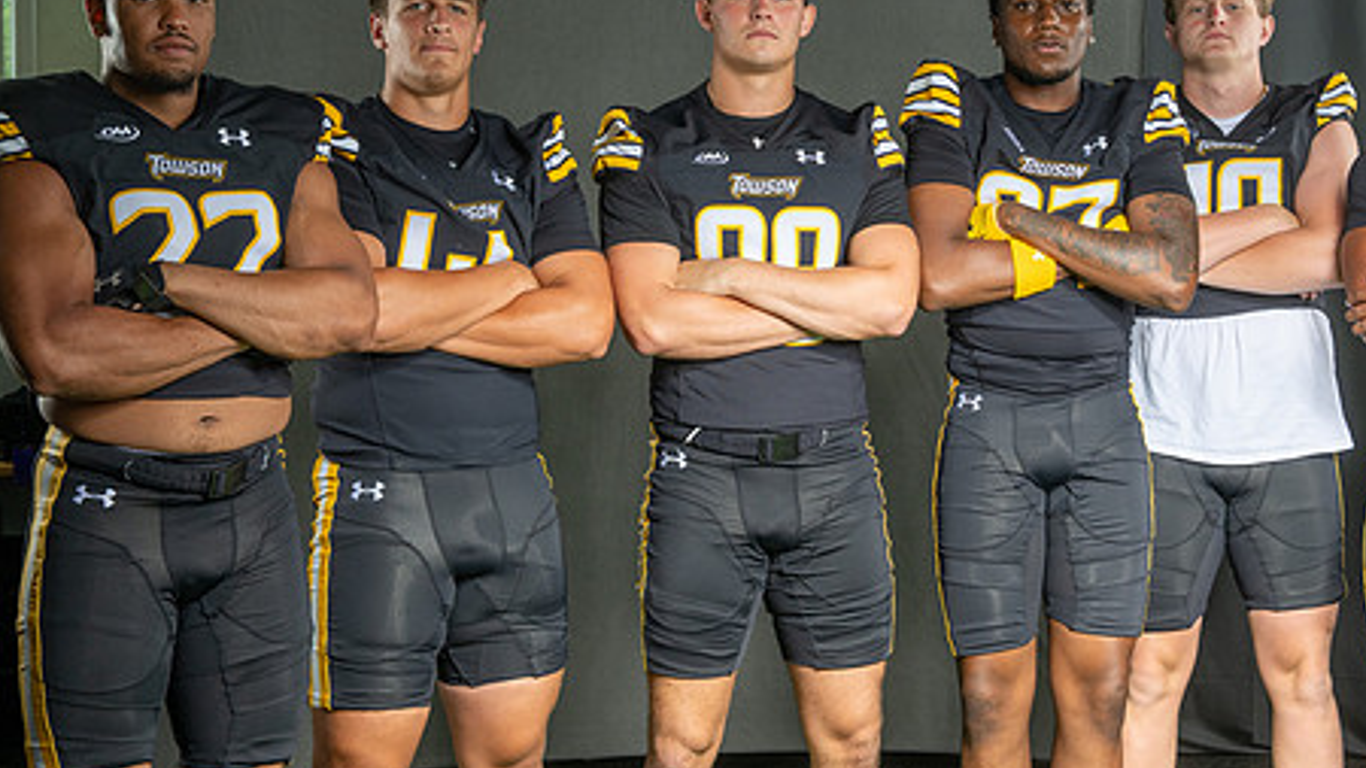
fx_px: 2644
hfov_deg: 28.7
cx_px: 941
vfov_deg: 16.5
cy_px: 293
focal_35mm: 73
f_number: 8
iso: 200
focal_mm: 48
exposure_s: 1/200
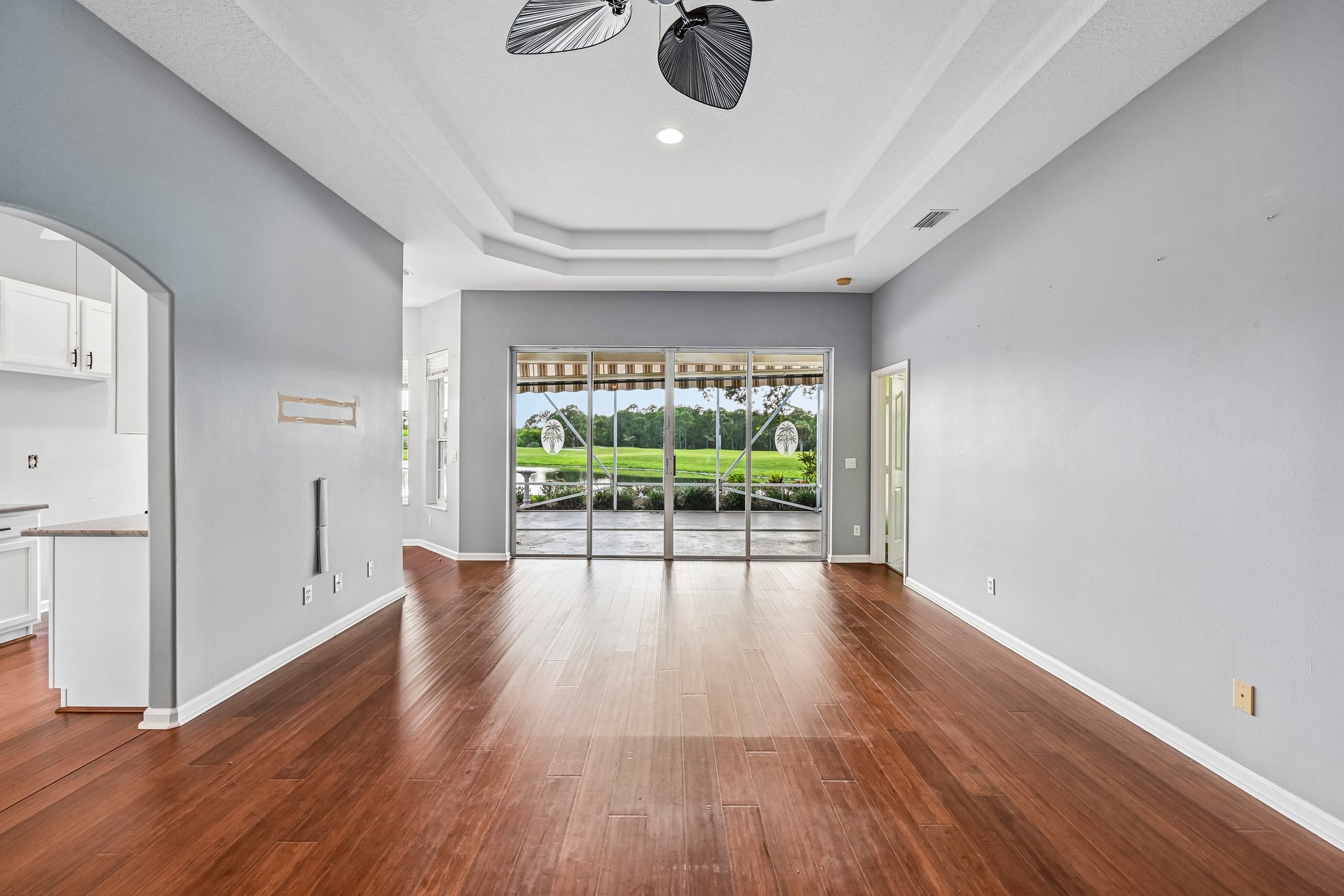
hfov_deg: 104.3
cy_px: 448
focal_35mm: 14
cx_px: 672
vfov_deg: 81.2
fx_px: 523
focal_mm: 14
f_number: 8
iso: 2500
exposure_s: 1/250
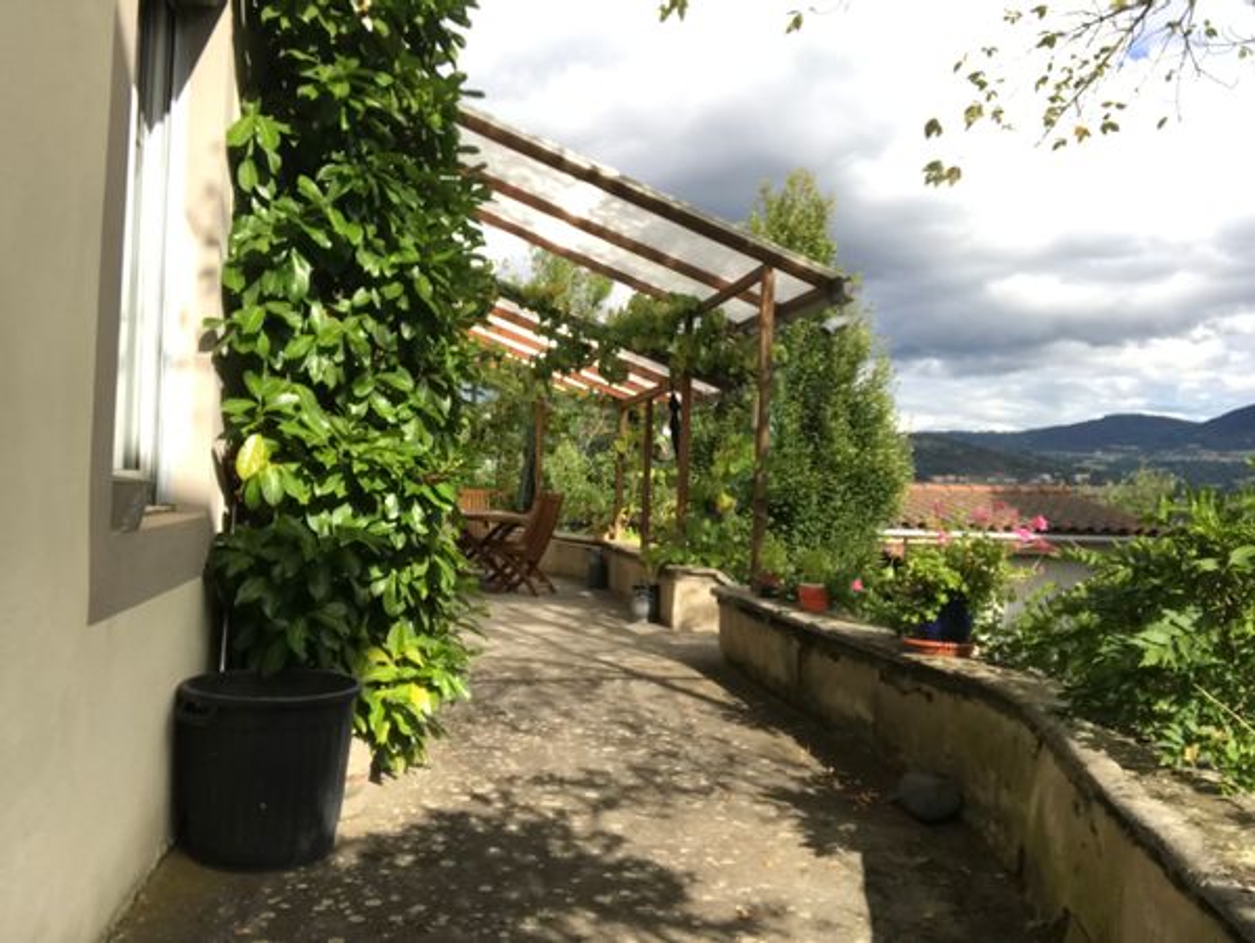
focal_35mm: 32
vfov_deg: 44.2
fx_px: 1161
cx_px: 628
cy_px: 472
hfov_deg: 56.8
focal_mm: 2.87
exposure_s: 1/583
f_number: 2.2
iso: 25
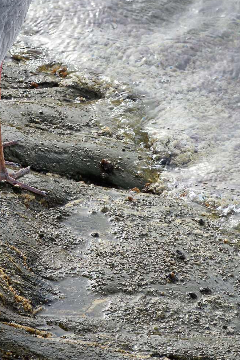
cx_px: 65
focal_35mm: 291
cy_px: -52
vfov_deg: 7.0
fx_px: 2910
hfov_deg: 4.7
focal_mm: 120
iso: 320
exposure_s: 1/640
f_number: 6.3
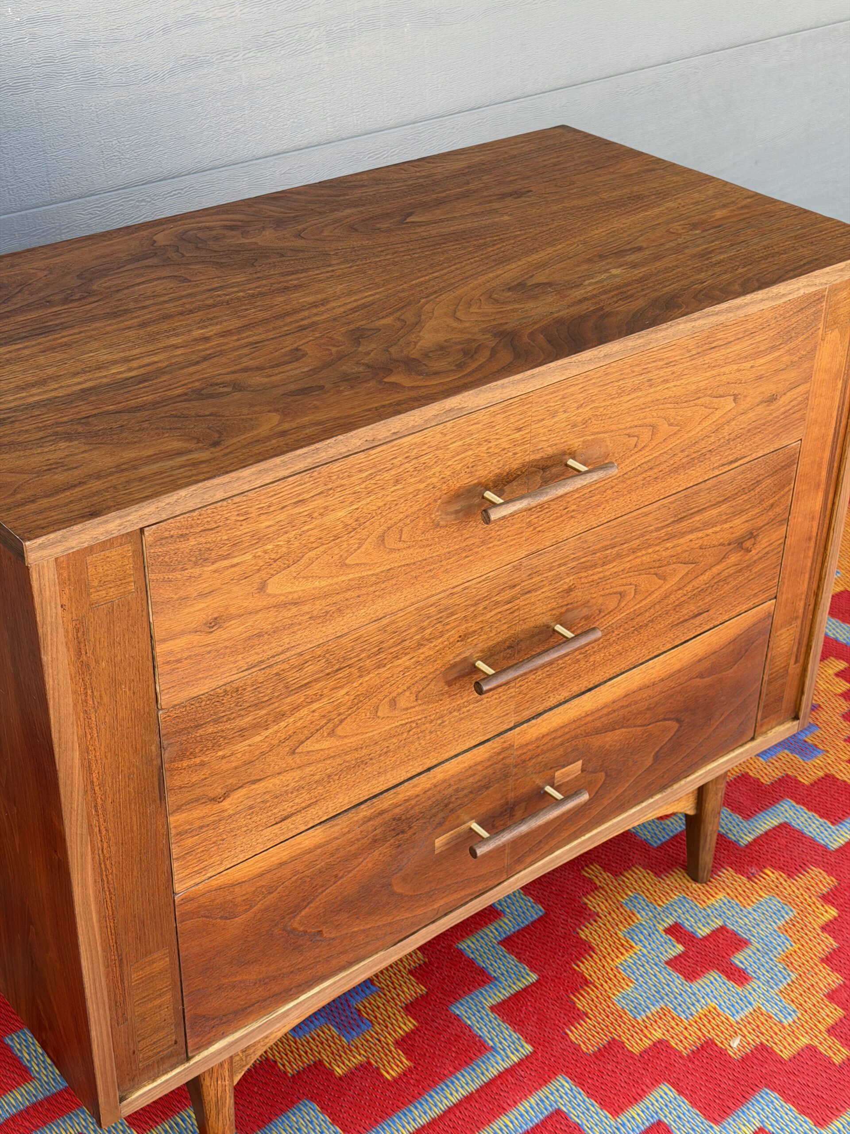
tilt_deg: -30.0
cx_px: 425
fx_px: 1572
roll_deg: +2.7
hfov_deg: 30.3
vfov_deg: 39.7
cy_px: 567
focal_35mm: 48
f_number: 1.78
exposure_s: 1/121
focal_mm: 6.76
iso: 50
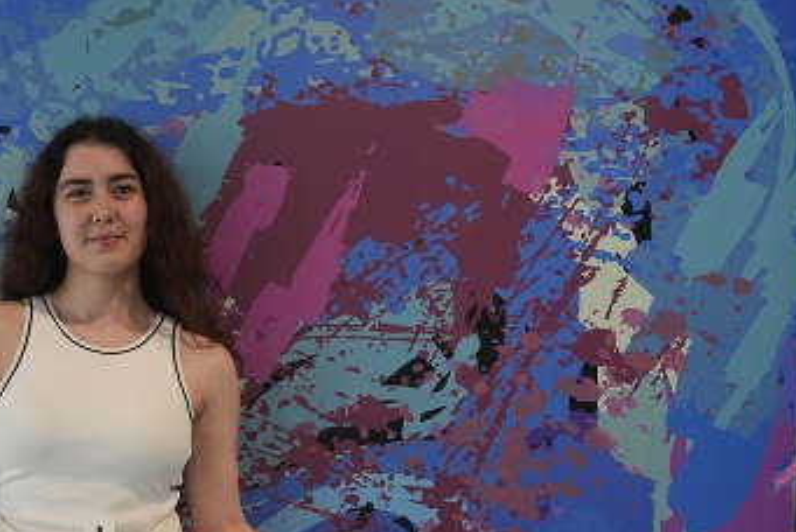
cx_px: 138
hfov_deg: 33.3
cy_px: 464
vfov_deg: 22.9
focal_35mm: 58
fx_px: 1284
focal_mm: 33
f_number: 5.6
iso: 500
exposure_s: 1/50
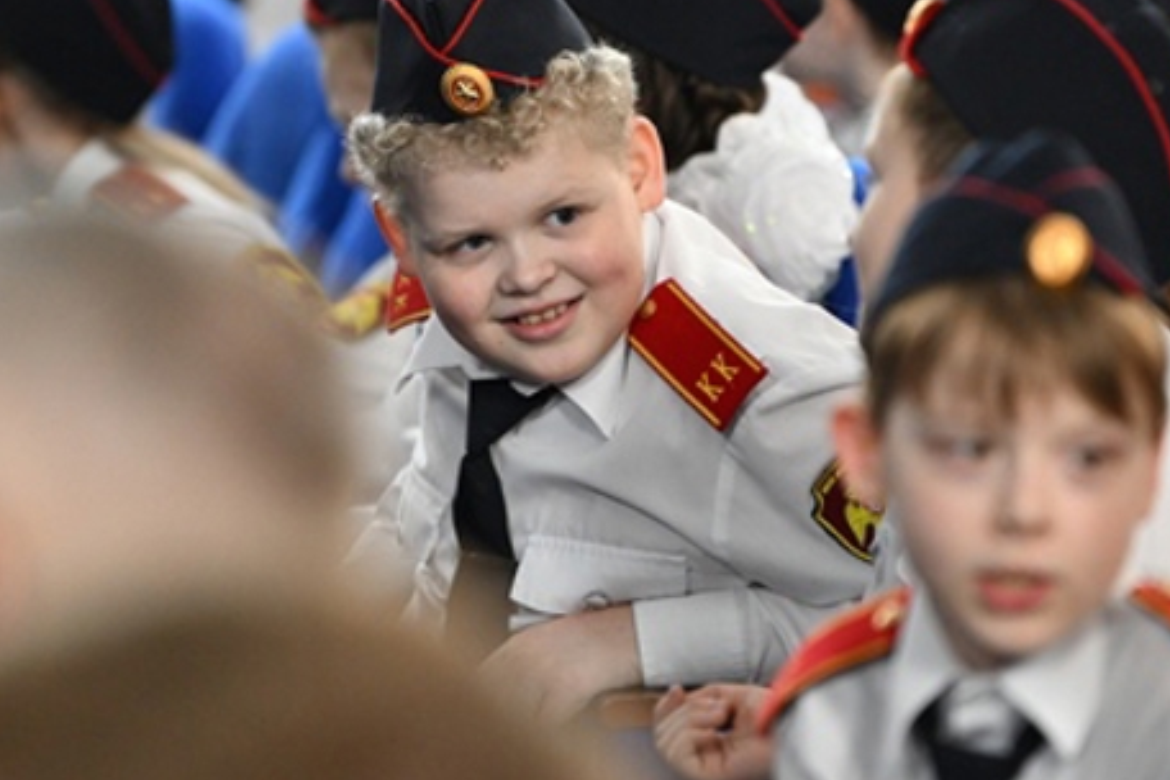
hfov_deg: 6.3
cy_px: 303
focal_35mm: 329
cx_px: 670
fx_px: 10692
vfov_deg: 4.2
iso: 2500
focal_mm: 200
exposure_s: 1/200
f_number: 3.2
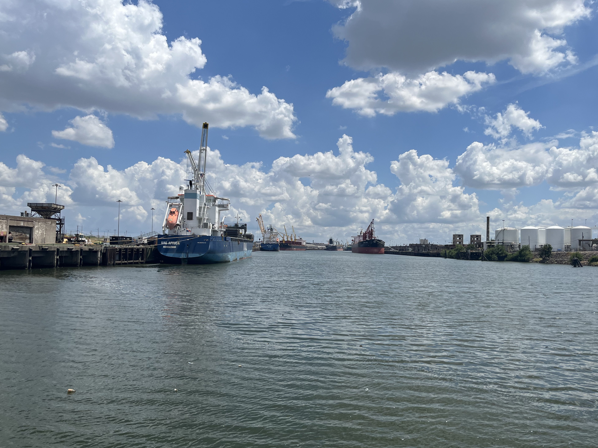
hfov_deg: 65.3
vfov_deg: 51.3
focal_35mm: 27
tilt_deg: +1.6
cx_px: 300
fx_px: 466
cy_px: 231
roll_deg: -1.2
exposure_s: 1/7874
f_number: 1.6
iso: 50
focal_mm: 5.1
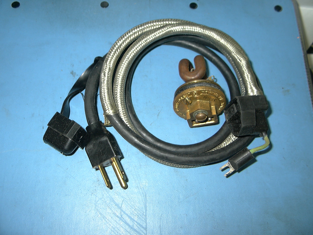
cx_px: 156
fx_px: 316
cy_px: 118
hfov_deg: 52.6
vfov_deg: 40.7
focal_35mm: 35
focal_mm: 5.4
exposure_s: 1/64.1
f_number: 2.8
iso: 100
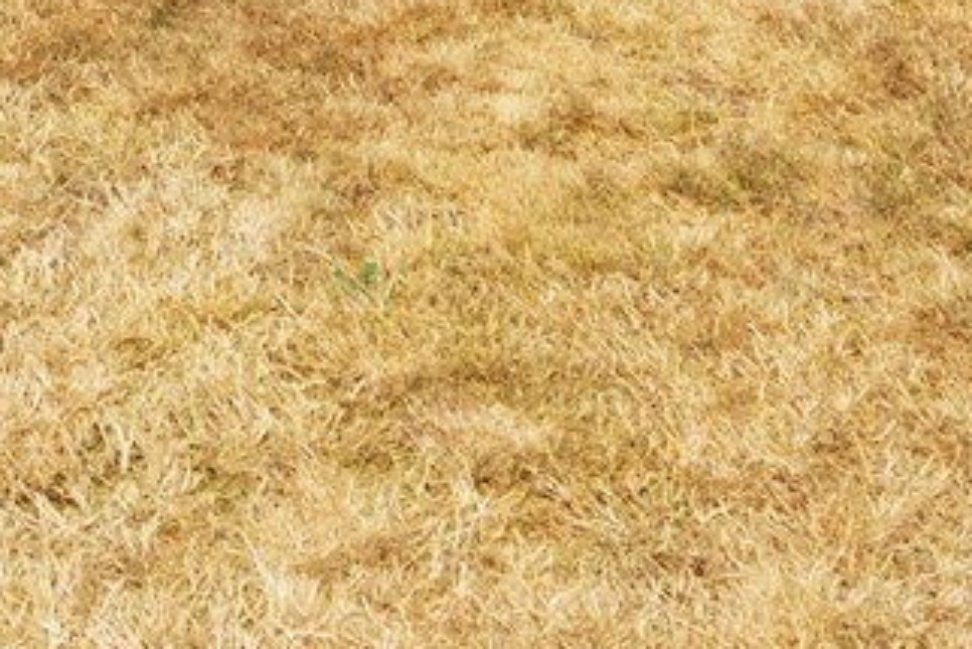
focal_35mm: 82
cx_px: -14
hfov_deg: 23.7
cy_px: -995
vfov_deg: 12.4
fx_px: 2205
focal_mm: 15.5
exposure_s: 1/500
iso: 200
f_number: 8
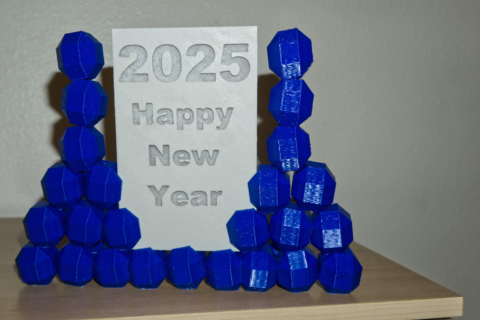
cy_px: 156
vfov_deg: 33.4
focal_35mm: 40
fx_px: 534
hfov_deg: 48.3
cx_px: 206
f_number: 5.6
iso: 320
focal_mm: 22
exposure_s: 1/60
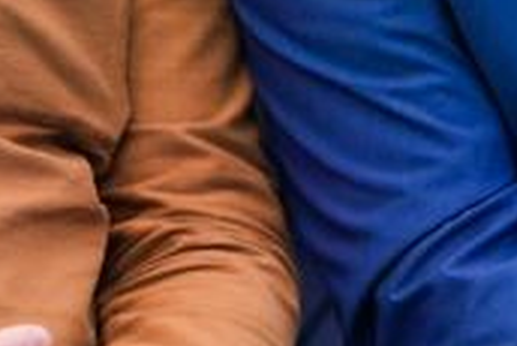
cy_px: -319
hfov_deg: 3.0
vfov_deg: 2.0
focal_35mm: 683
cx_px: 344
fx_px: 9817
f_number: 2.8
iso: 1600
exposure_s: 1/400
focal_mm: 113
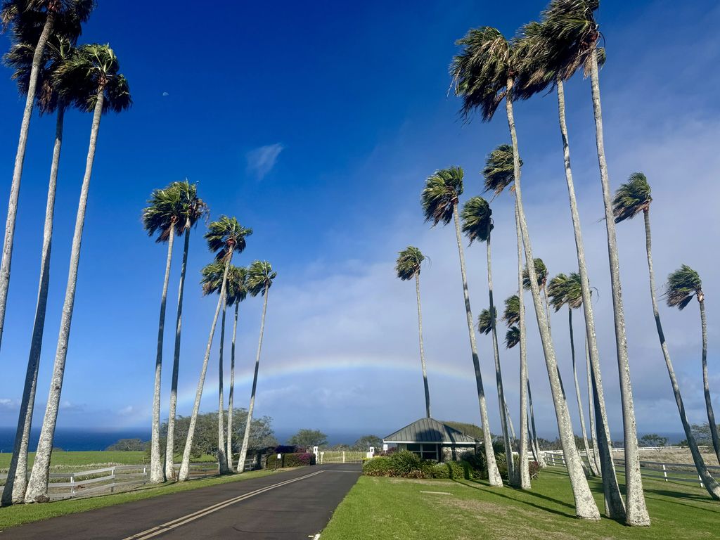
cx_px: 360
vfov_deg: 56.8
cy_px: 270
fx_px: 499
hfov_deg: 71.6
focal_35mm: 24
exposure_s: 1/7937
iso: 80
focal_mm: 6.76
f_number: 1.78
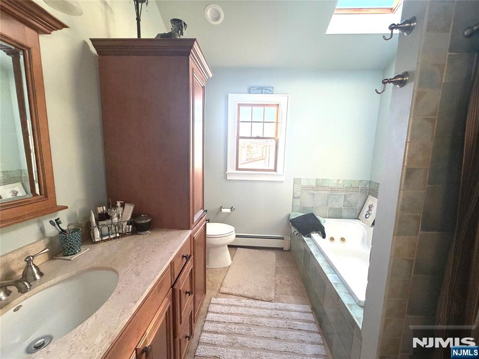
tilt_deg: -7.9
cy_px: 180
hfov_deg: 102.1
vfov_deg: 85.7
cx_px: 240
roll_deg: -1.3
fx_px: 194
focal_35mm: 14
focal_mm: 2.22
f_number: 2.2
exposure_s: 1/89
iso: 320
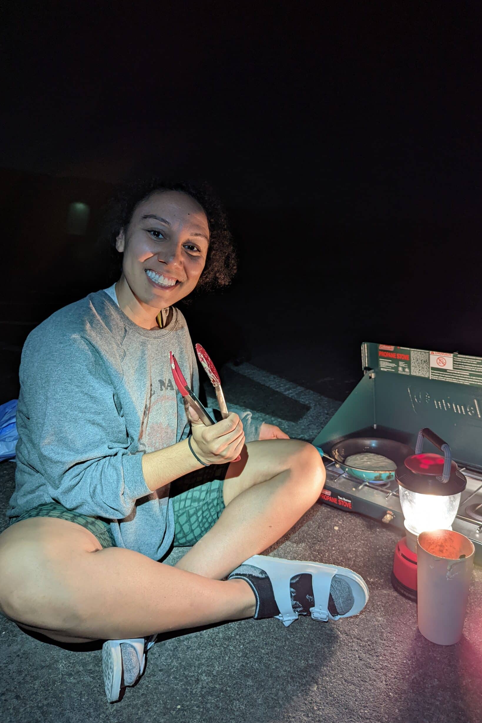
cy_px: 369
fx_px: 522
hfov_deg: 49.5
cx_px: 251
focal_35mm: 26
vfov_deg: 69.4
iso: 264
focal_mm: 6.81
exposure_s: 1/20.3
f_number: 1.85
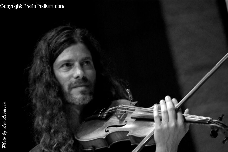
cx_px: 114
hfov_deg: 6.5
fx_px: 1996
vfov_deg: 4.4
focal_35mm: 315
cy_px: 76
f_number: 4.5
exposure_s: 1/20
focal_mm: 210
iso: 800
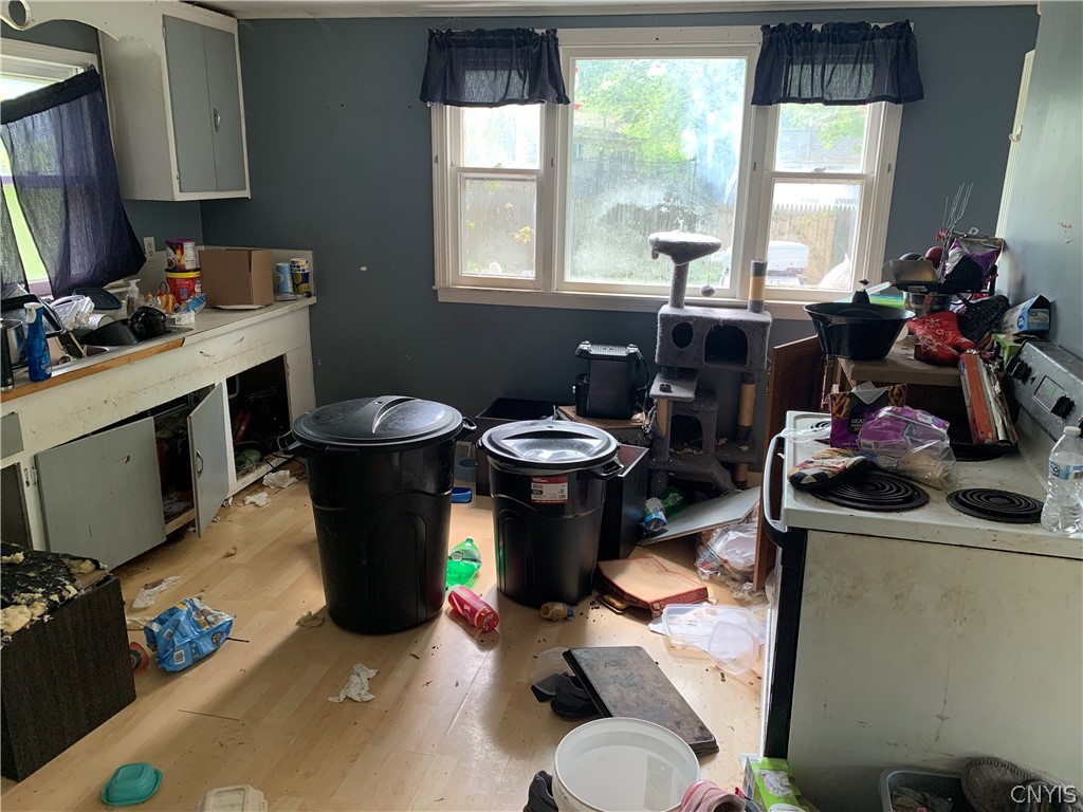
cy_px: 406
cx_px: 542
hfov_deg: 67.3
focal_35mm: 26
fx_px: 813
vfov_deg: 53.1
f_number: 1.8
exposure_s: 1/83
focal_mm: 4.25
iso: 100
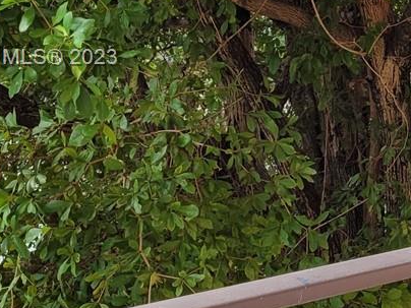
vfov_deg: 14.3
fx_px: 1223
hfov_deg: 17.3
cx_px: 606
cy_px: 59
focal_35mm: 103
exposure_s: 1/375
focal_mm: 5.4
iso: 40
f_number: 1.8
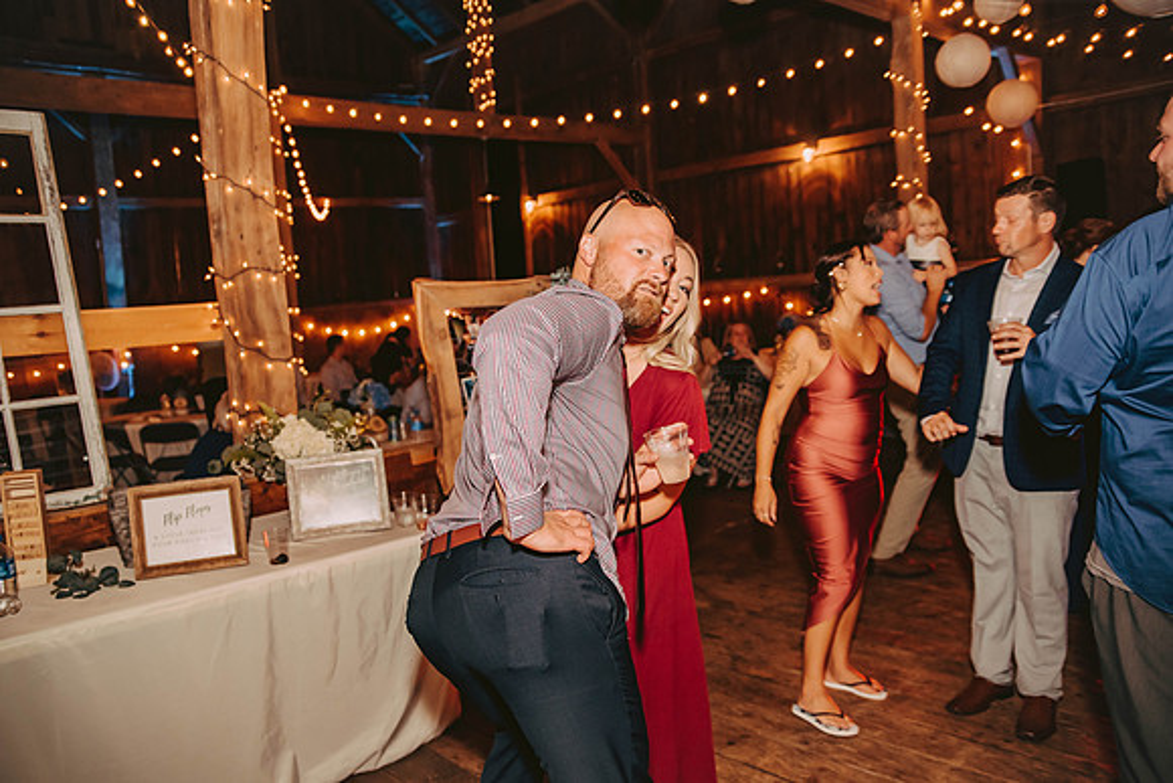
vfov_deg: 46.4
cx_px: 586
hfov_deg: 65.5
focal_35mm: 28
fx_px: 913
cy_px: 392
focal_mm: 28
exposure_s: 1/160
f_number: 2.8
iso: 1000
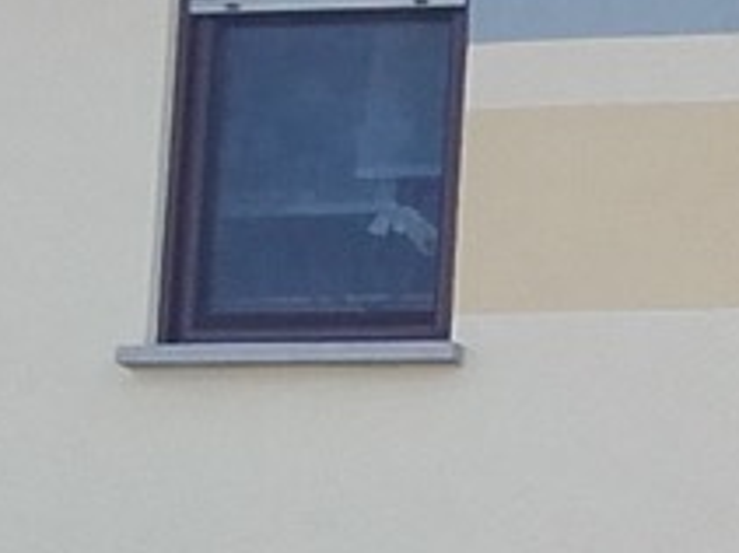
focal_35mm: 206
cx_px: 1254
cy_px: 858
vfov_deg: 7.1
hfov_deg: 9.2
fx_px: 4395
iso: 50
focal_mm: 3.3
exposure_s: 1/579
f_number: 2.2
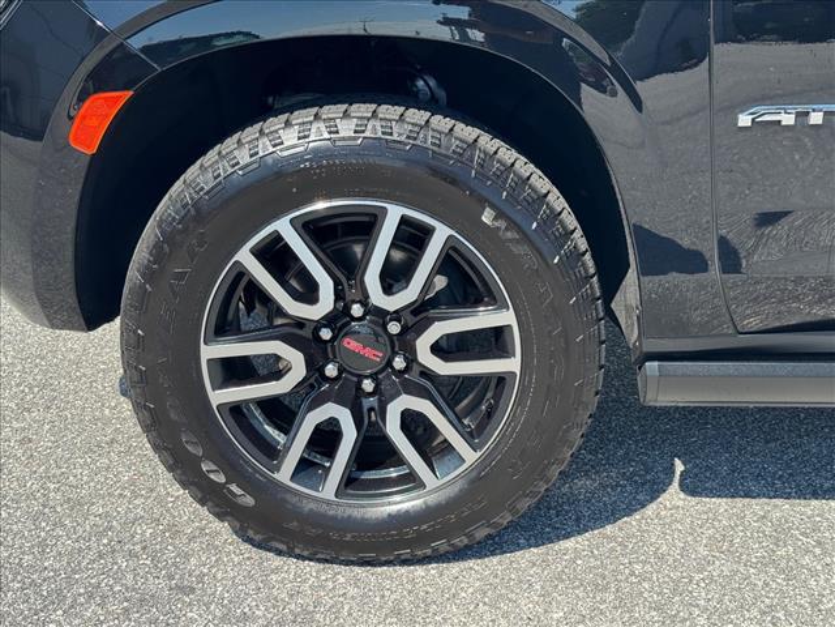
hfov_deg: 39.7
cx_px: 418
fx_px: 1158
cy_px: 314
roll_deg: +0.6
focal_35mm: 48
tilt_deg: -18.1
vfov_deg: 30.3
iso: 64
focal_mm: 6.76
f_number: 1.78
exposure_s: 1/1681
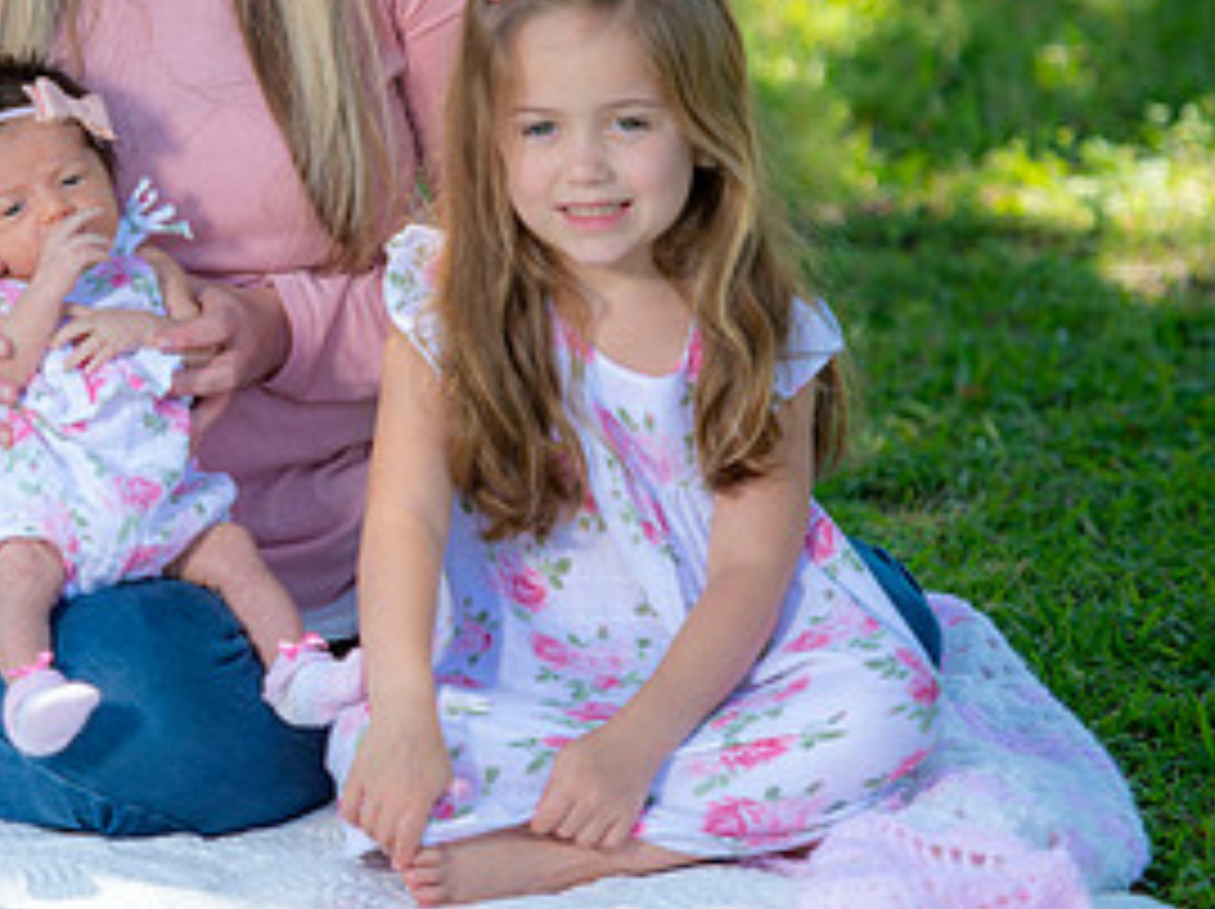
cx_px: 252
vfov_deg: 4.6
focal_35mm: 320
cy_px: 189
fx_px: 11222
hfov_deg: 6.2
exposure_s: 1/250
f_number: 2.8
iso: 100
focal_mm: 155
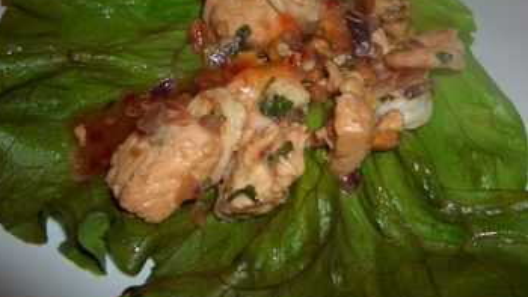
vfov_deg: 30.3
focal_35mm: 39
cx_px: 259
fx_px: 546
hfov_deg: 51.6
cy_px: 112
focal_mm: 5.8
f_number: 2.6
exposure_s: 1/60
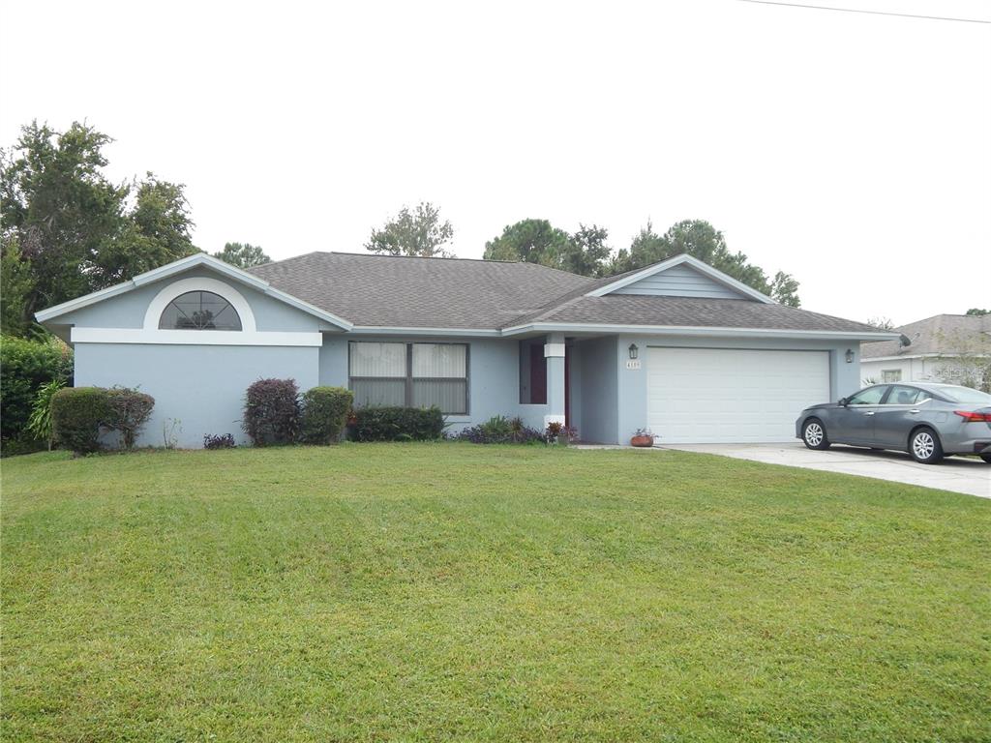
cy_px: 372
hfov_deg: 52.6
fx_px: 1002
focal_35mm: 35
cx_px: 496
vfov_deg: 40.7
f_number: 3.3
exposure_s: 1/400
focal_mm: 6.1
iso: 125
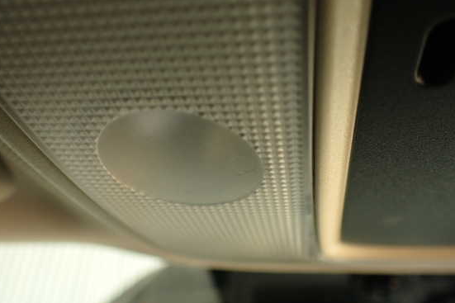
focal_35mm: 34
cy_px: 163
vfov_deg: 38.8
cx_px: 235
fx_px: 430
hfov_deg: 55.8
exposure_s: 1/60
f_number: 2.3
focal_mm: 5.4
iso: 160
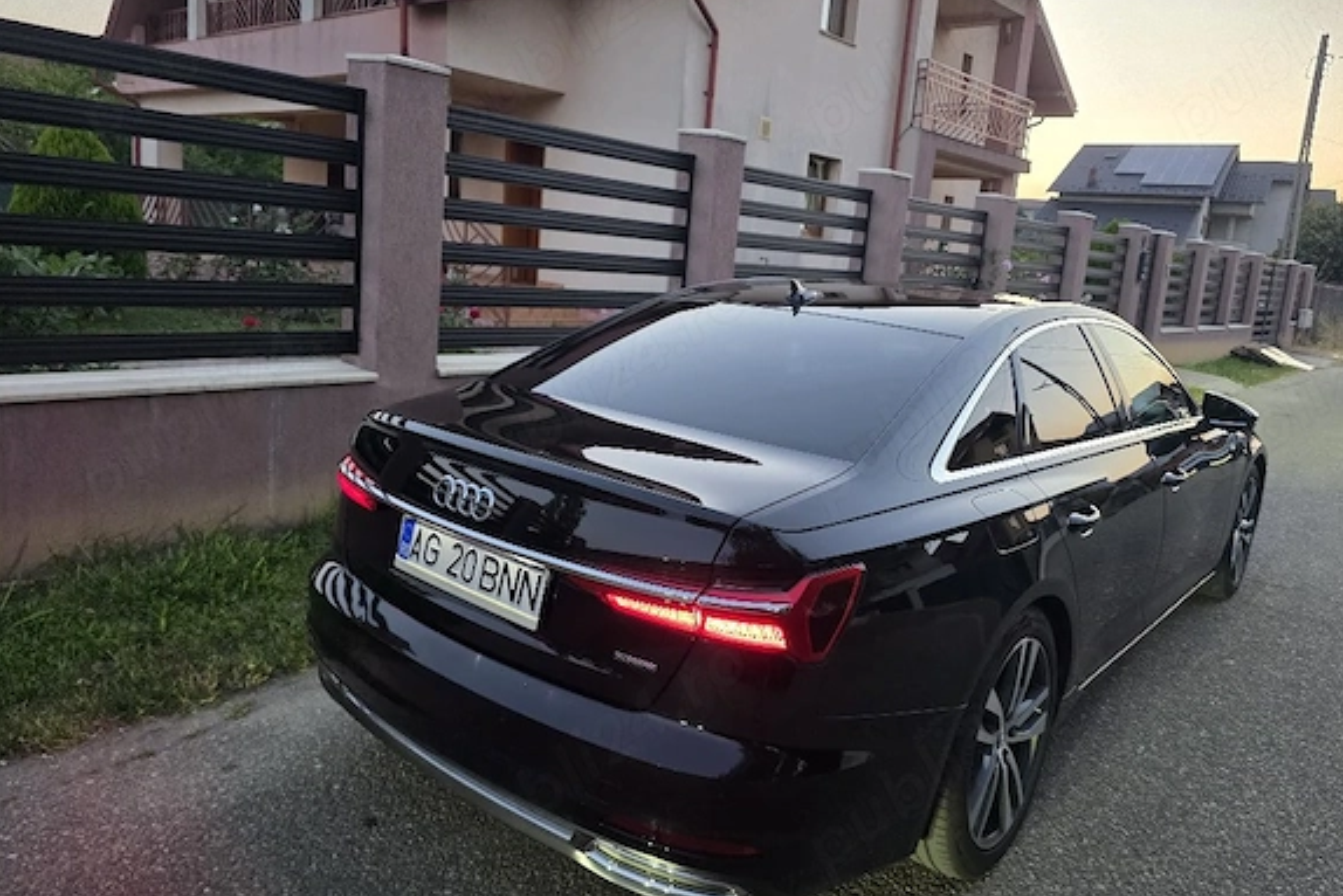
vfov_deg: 51.2
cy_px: 402
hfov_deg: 71.5
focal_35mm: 25
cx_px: 688
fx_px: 933
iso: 640
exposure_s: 1/120
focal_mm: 6.3
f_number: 1.7
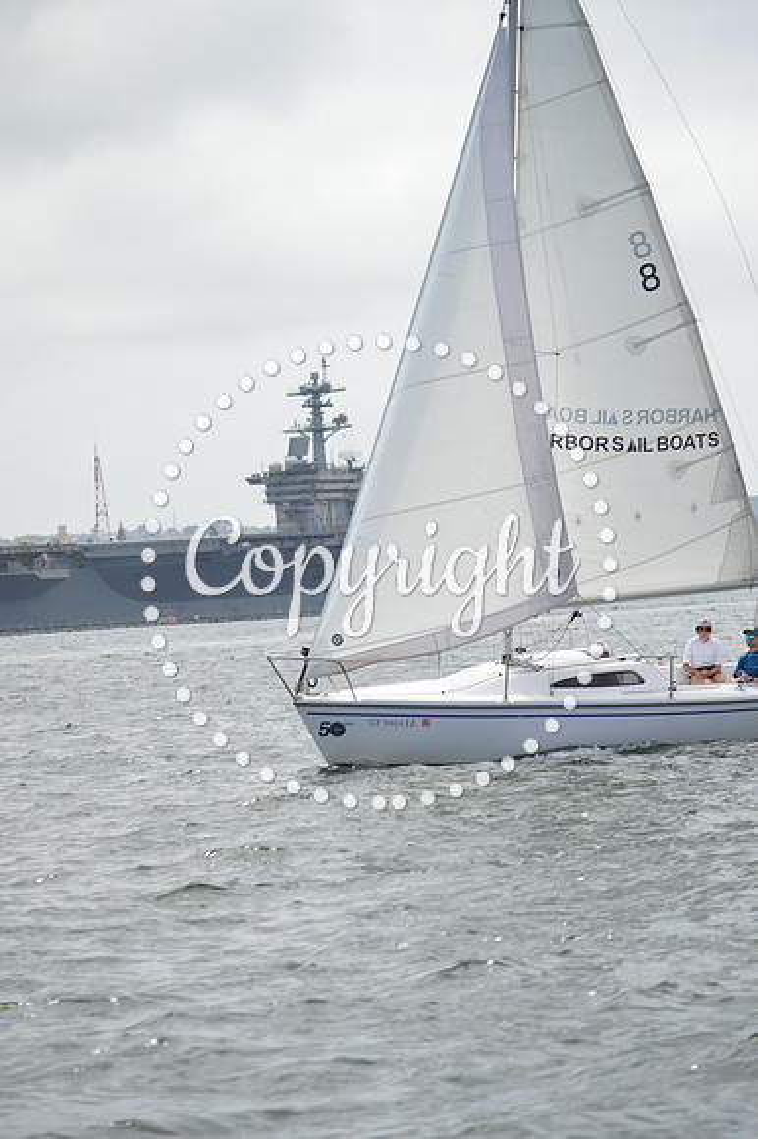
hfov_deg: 9.9
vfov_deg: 14.9
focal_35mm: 138
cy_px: 570
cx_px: 379
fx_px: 4363
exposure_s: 1/640
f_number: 6.3
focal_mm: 92
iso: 100
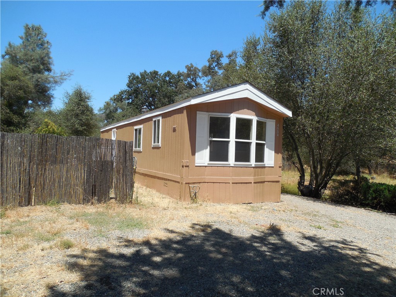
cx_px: 198
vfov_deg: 54.9
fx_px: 286
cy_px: 148
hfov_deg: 69.4
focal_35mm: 25
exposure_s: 1/1000
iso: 125
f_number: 3.3
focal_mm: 4.5
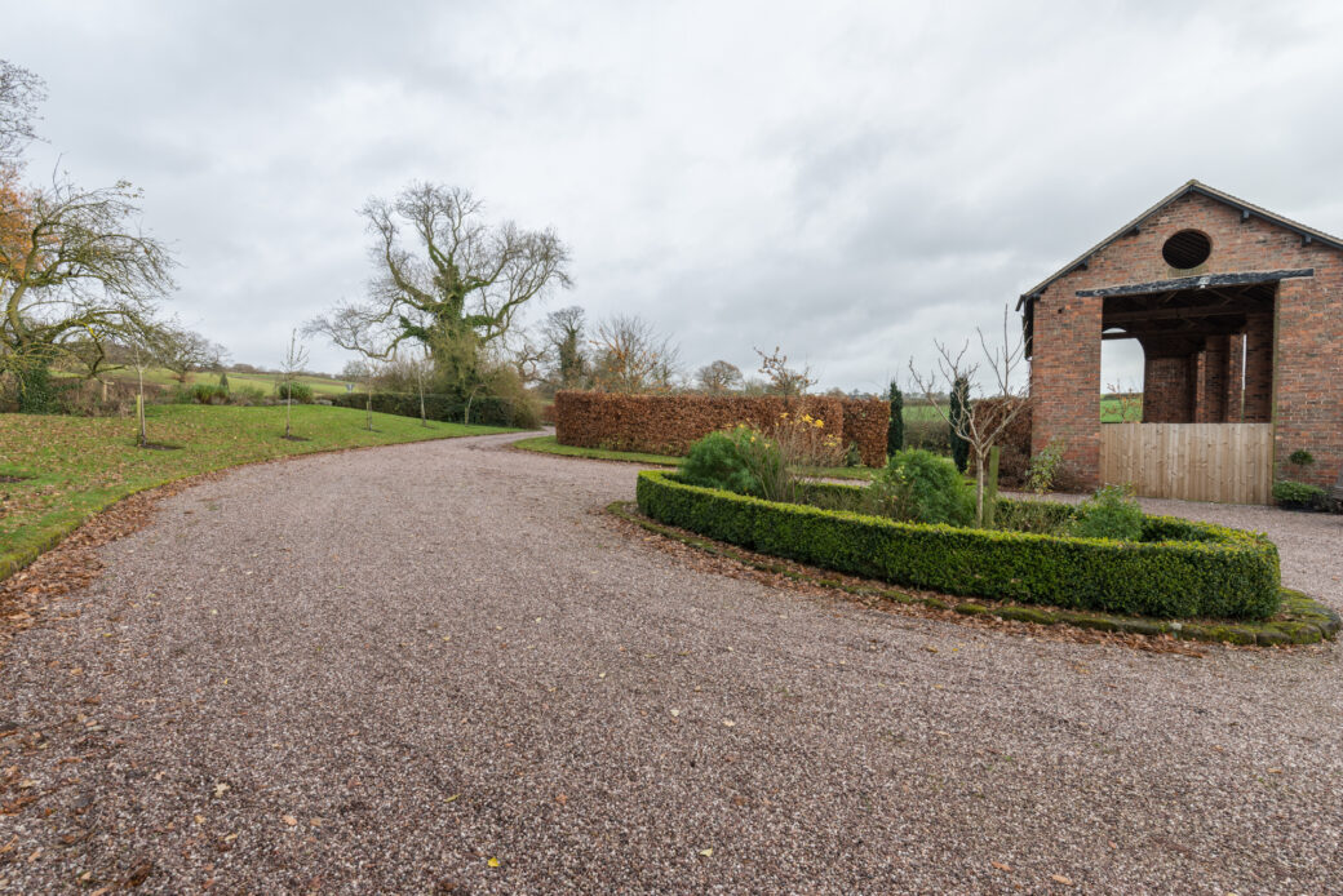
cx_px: 672
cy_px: 448
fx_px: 634
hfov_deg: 93.3
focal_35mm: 17
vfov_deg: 70.5
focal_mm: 17
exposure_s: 1/100
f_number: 9
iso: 200
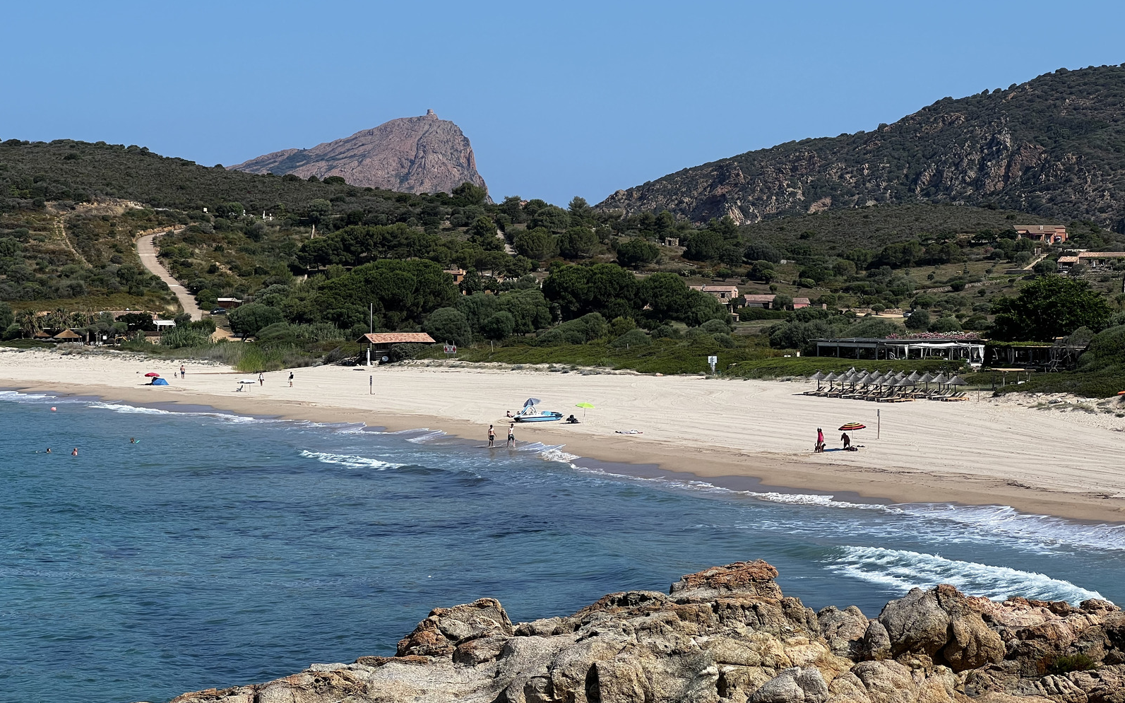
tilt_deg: -0.5
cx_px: 564
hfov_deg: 25.2
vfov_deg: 15.9
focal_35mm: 82
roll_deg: +0.0
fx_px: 2514
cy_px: 353
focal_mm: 9
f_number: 2.8
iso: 32
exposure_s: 1/943
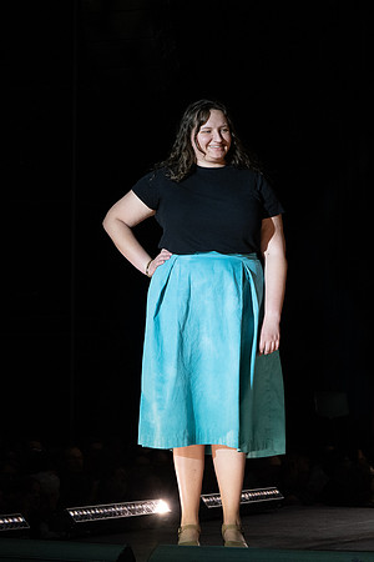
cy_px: 314
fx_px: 1977
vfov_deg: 16.1
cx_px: 176
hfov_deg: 10.8
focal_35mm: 127
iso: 1250
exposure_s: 1/400
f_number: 5.6
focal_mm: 70
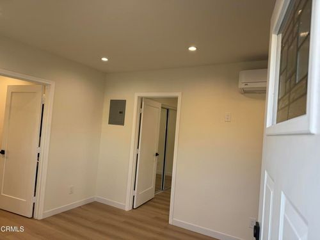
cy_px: 120
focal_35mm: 24
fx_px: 222
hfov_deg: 71.6
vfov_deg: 56.8
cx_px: 160
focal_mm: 6.76
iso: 64
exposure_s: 1/148
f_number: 1.78
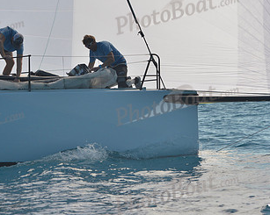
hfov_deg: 11.1
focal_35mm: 174
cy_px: 70
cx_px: 70
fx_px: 1389
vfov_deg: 8.9
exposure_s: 1/800
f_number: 6.3
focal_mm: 98
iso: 200
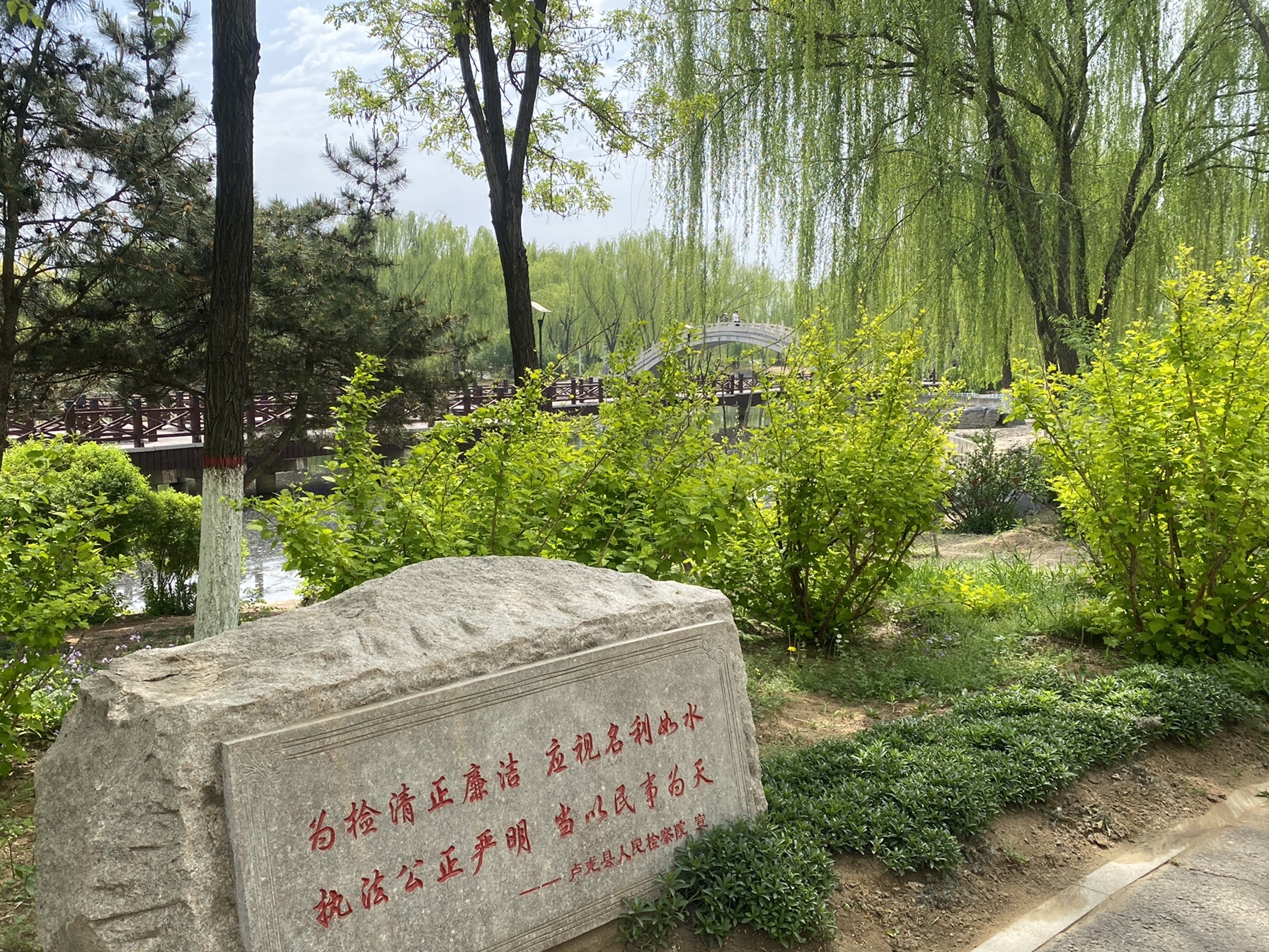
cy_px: 520
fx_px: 1063
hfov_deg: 61.5
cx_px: 575
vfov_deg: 48.2
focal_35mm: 29
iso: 32
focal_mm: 4.25
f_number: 1.8
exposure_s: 1/1147
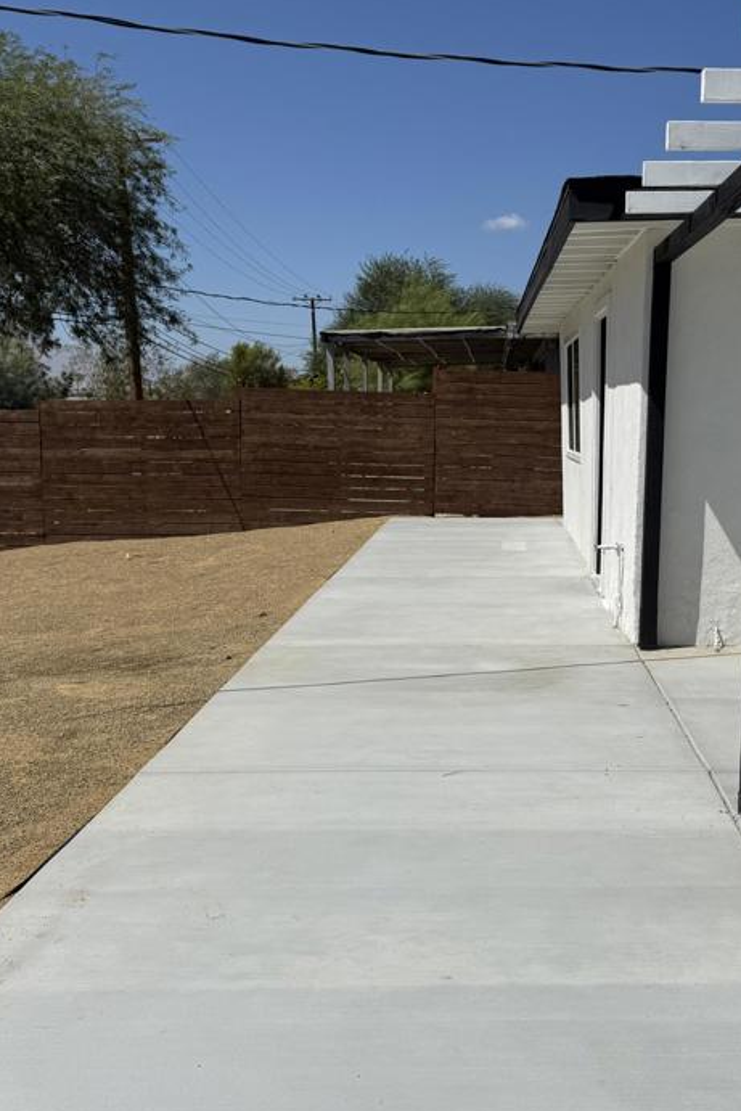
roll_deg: -3.7
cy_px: 529
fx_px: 1142
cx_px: 502
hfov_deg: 35.6
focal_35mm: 37
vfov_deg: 51.9
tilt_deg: -4.5
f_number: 1.78
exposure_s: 1/12346
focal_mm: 6.76
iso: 80
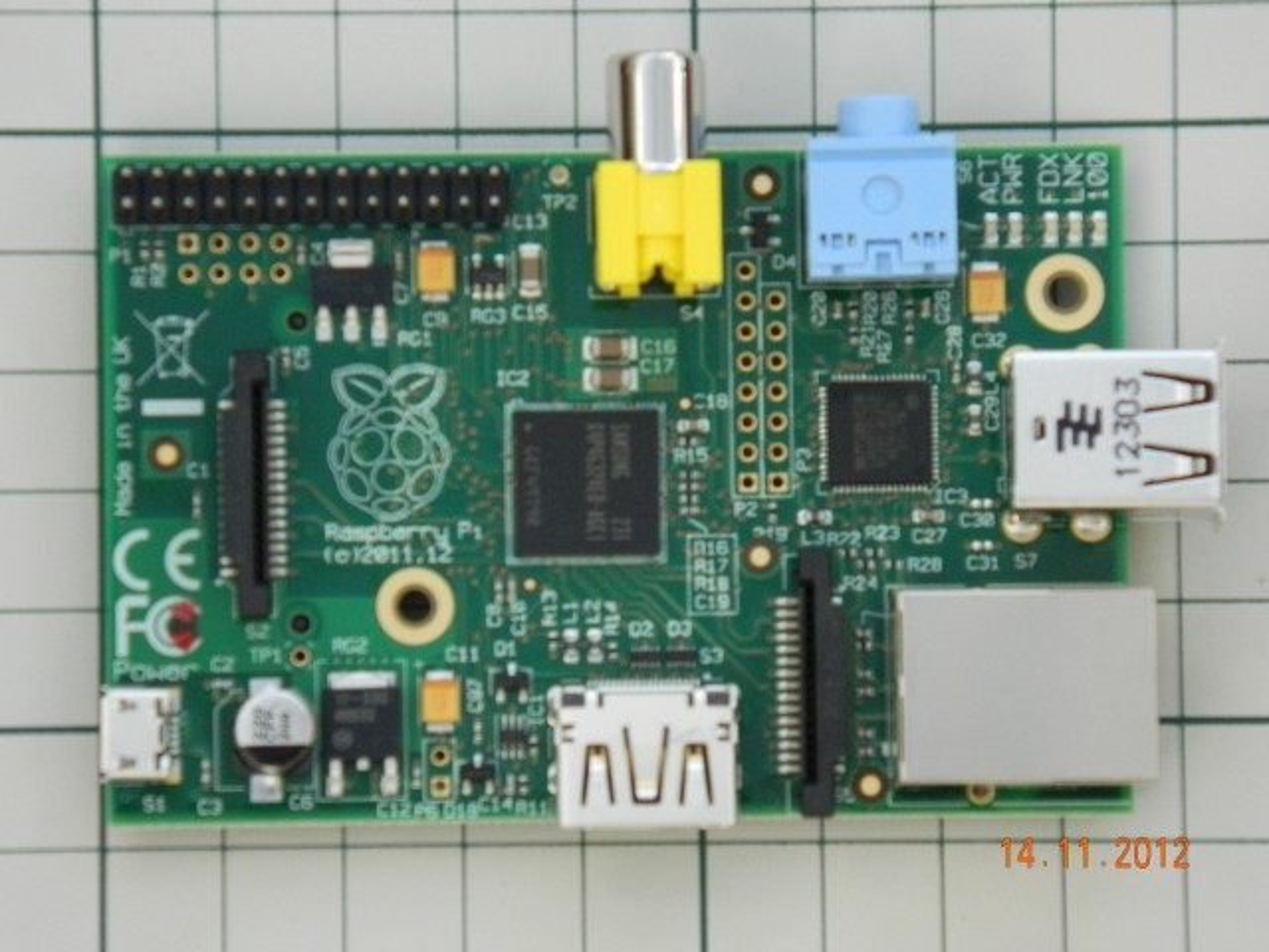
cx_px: 634
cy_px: 476
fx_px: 12171
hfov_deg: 6.0
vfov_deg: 4.5
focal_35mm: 332
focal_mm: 59.7
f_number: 5.6
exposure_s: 1/60
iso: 400
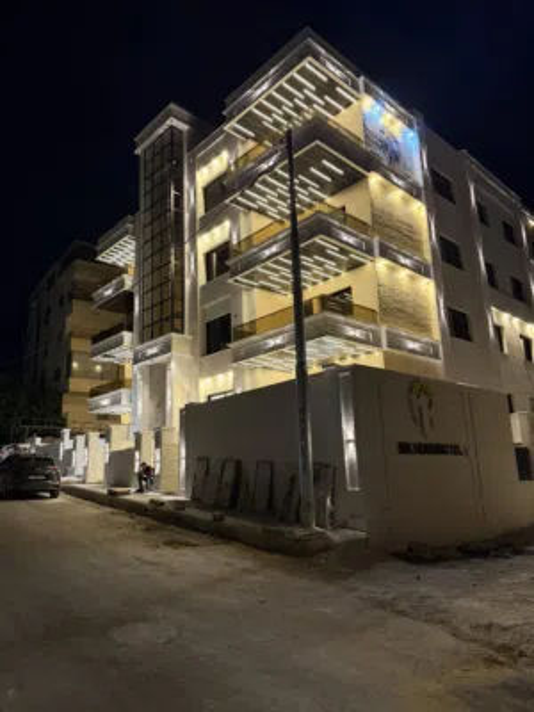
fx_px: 494
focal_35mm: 24
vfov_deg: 71.6
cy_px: 356
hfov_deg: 56.8
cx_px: 267
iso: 640
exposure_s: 1/50
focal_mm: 6.76
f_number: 1.78
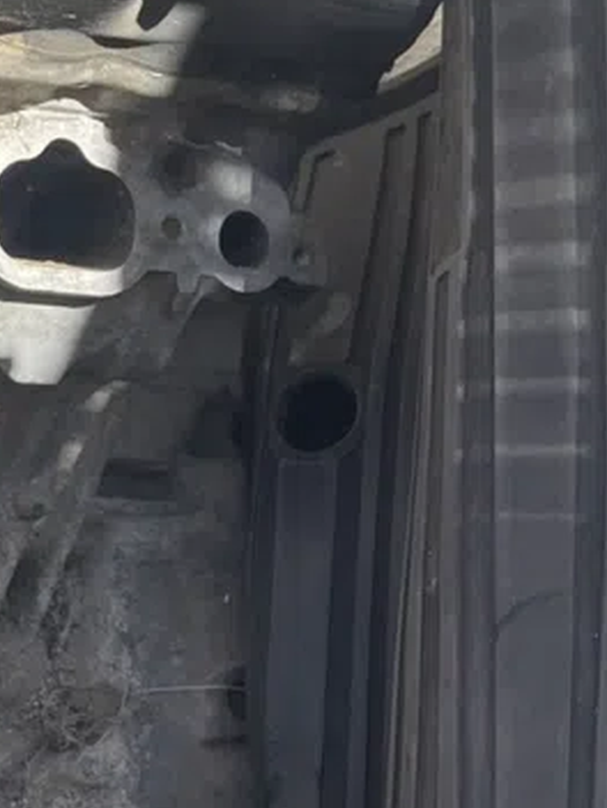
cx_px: -393
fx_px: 2357
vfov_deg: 18.3
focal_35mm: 101
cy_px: 998
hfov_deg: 13.5
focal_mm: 4.2
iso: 32
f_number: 1.6
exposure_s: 1/1043
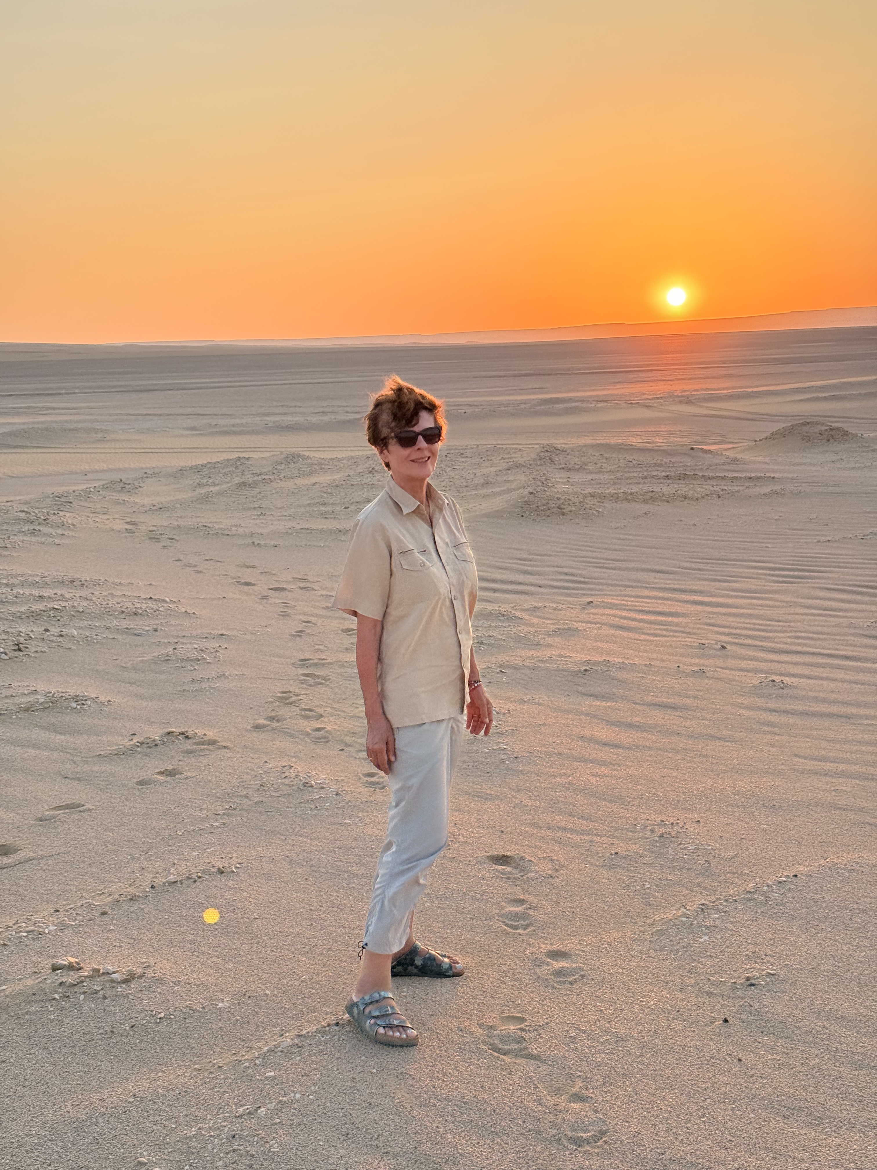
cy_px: 585
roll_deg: +2.0
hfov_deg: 30.3
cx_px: 438
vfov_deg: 39.7
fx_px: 1621
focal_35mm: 48
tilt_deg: -8.7
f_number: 1.78
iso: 80
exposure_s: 1/1307
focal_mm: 6.76
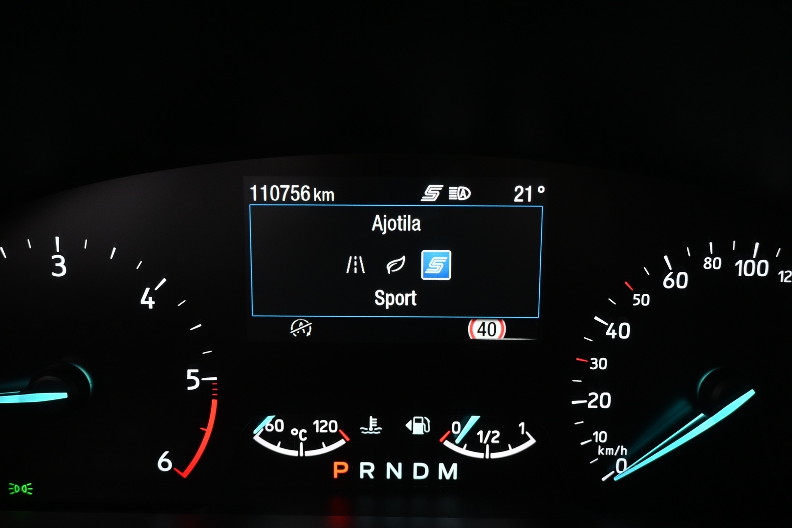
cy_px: 264
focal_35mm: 30
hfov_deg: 61.9
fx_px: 660
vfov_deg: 43.6
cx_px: 396
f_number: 3.8
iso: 1000
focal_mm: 20
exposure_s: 1/30
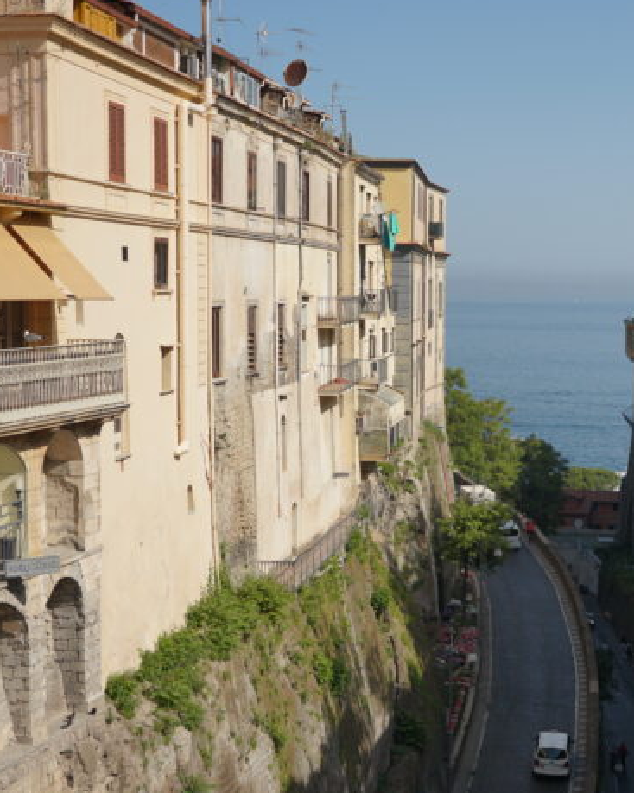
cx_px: 517
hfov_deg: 22.8
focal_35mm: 66
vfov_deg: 28.7
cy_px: 432
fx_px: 1549
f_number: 4
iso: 100
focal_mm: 28
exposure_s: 1/1250
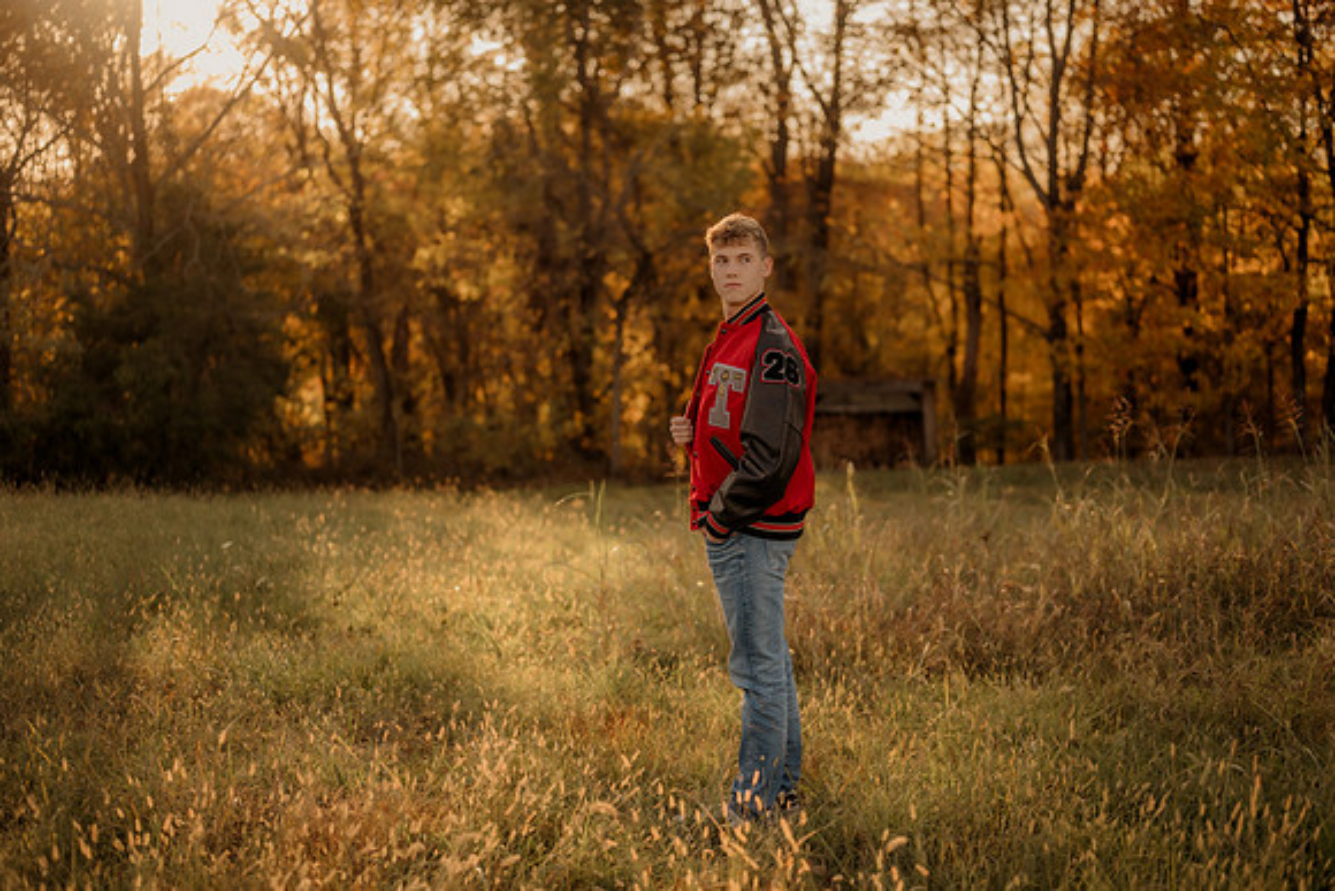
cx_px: 668
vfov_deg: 27.0
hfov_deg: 39.6
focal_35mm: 50
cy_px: 446
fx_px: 1855
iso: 250
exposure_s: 1/1000
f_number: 1.8
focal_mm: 50
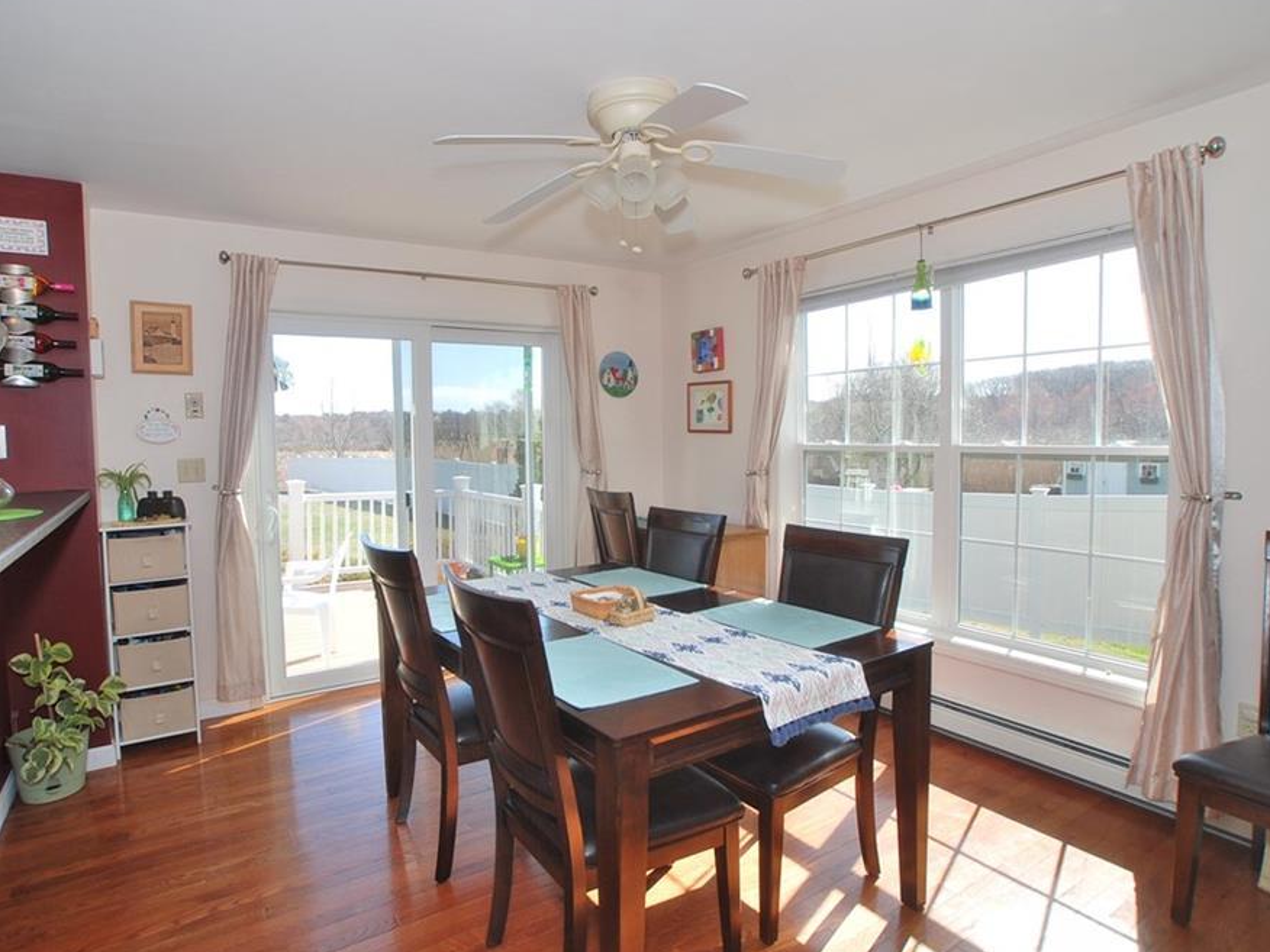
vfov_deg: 69.9
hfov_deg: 85.8
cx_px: 577
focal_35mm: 19
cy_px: 478
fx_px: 681
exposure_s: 1/125
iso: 100
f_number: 5.6
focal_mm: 11
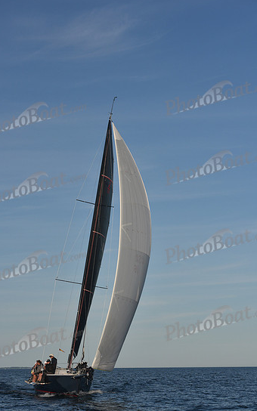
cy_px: 216
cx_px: 126
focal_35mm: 87
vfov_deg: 23.8
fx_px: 975
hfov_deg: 15.0
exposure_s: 1/800
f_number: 7.1
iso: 250
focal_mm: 80
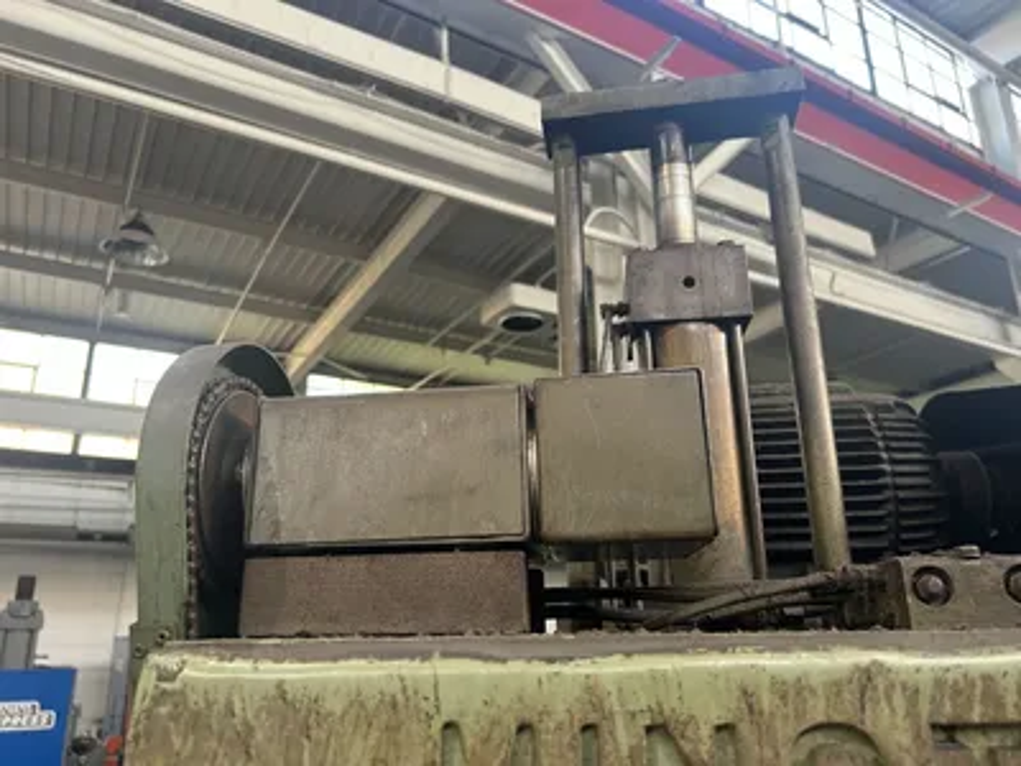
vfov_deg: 53.1
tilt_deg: +11.2
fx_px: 767
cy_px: 383
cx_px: 510
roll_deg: +1.1
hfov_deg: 67.3
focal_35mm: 26
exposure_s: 1/92
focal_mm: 5.7
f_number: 1.5
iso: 125
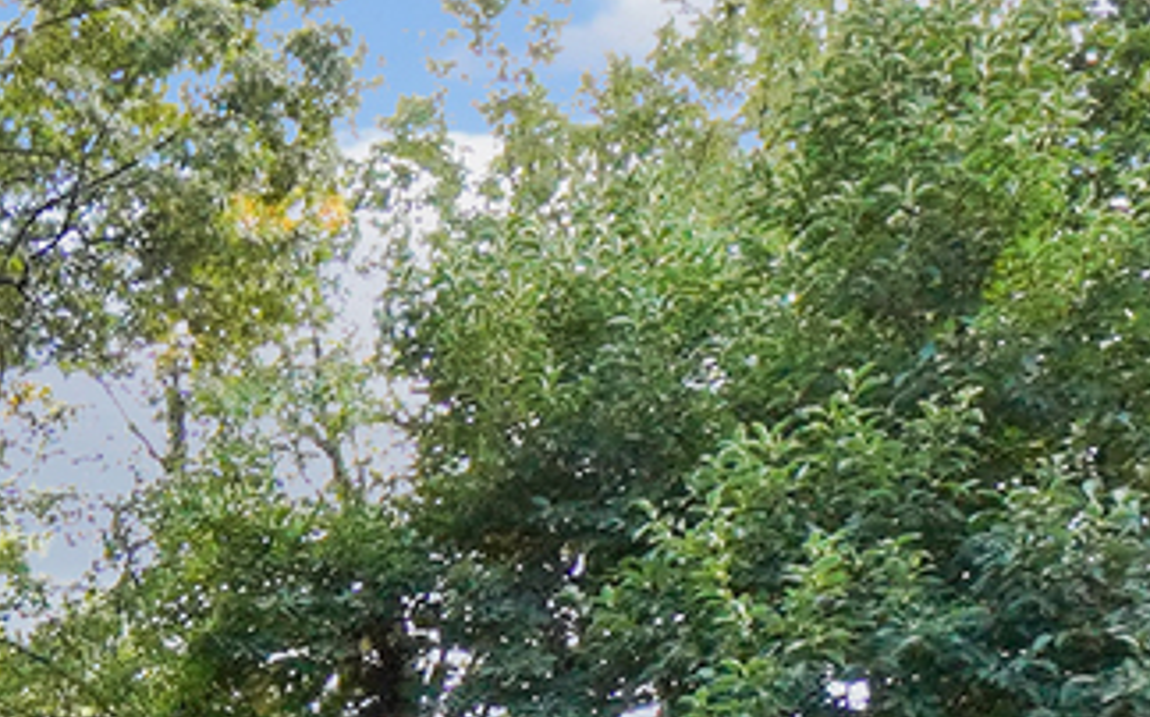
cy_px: 1441
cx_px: -667
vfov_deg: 13.2
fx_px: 2662
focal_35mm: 85
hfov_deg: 20.2
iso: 500
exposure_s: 1/125
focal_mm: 10
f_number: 9
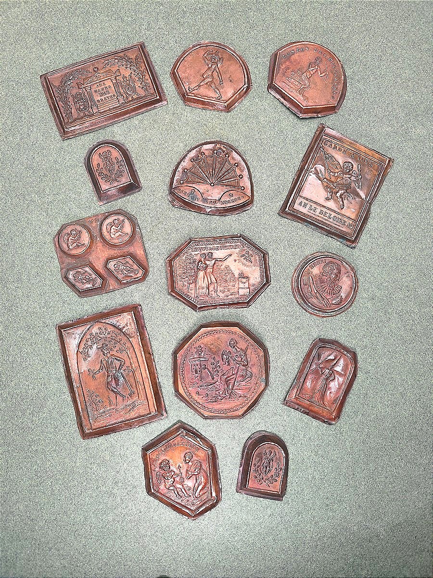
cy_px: 289
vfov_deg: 73.9
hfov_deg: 58.9
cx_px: 216
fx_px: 384
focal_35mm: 23
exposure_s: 1/100
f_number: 1.65
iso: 160
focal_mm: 6.14
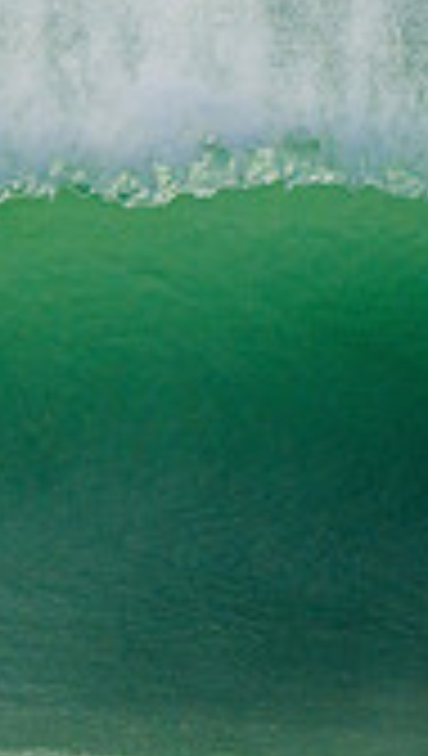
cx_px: -730
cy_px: 281
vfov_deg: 1.2
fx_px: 36292
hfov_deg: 0.7
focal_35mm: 1806
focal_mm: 500
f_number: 5.6
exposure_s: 1/1600
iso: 250
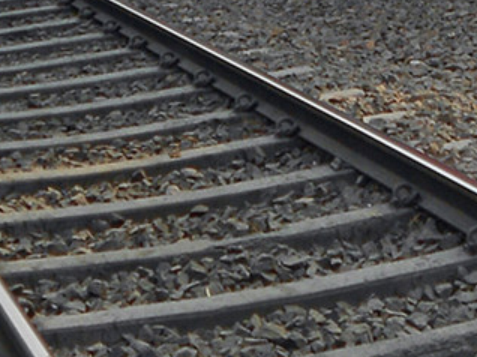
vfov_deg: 10.7
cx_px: 386
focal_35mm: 129
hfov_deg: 15.2
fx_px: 1776
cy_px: -309
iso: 80
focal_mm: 6
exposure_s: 1/320
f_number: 3.6
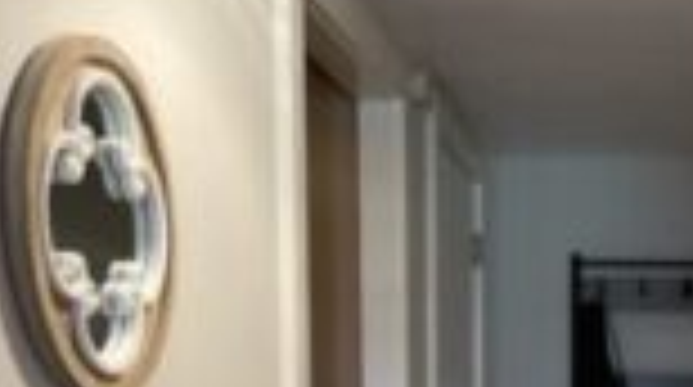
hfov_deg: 28.6
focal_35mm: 70
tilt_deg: -3.8
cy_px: 502
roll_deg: -0.5
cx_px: 666
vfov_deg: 16.2
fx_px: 1284
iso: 320
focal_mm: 4.2
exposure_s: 1/33
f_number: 1.6
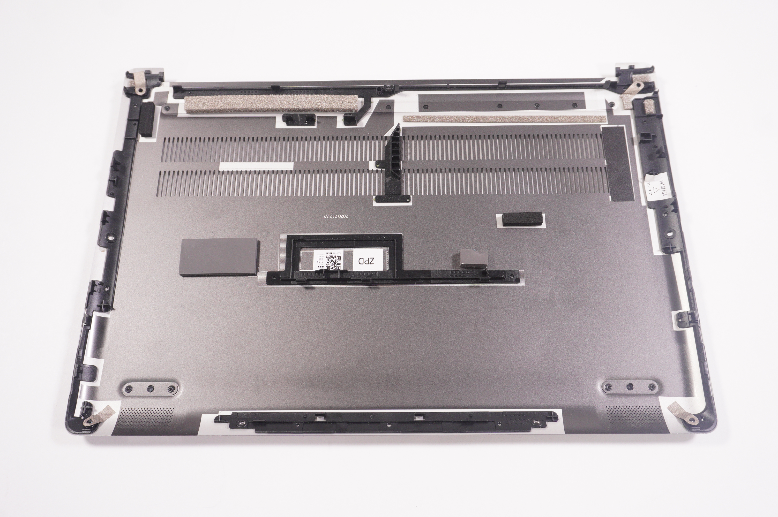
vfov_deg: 41.6
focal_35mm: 32
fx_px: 680
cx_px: 389
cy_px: 258
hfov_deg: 59.5
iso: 800
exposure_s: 1/200
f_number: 5.6
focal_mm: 21
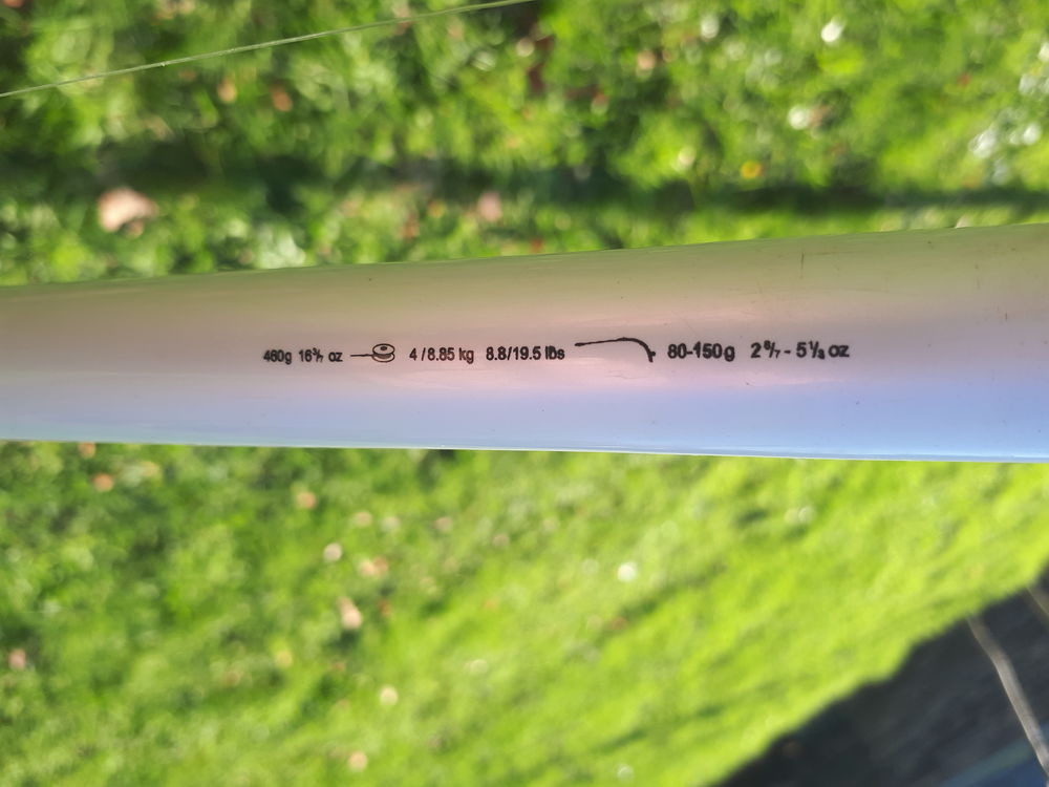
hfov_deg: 65.3
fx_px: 818
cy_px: 394
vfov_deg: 51.4
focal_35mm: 27
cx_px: 524
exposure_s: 1/236
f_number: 1.9
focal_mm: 3.6
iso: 40
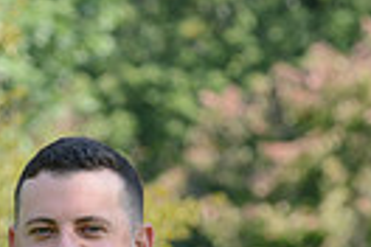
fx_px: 6348
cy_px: 420
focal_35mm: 616
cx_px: 0
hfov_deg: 3.3
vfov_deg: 2.2
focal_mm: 140
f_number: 8
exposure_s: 1/250
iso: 320
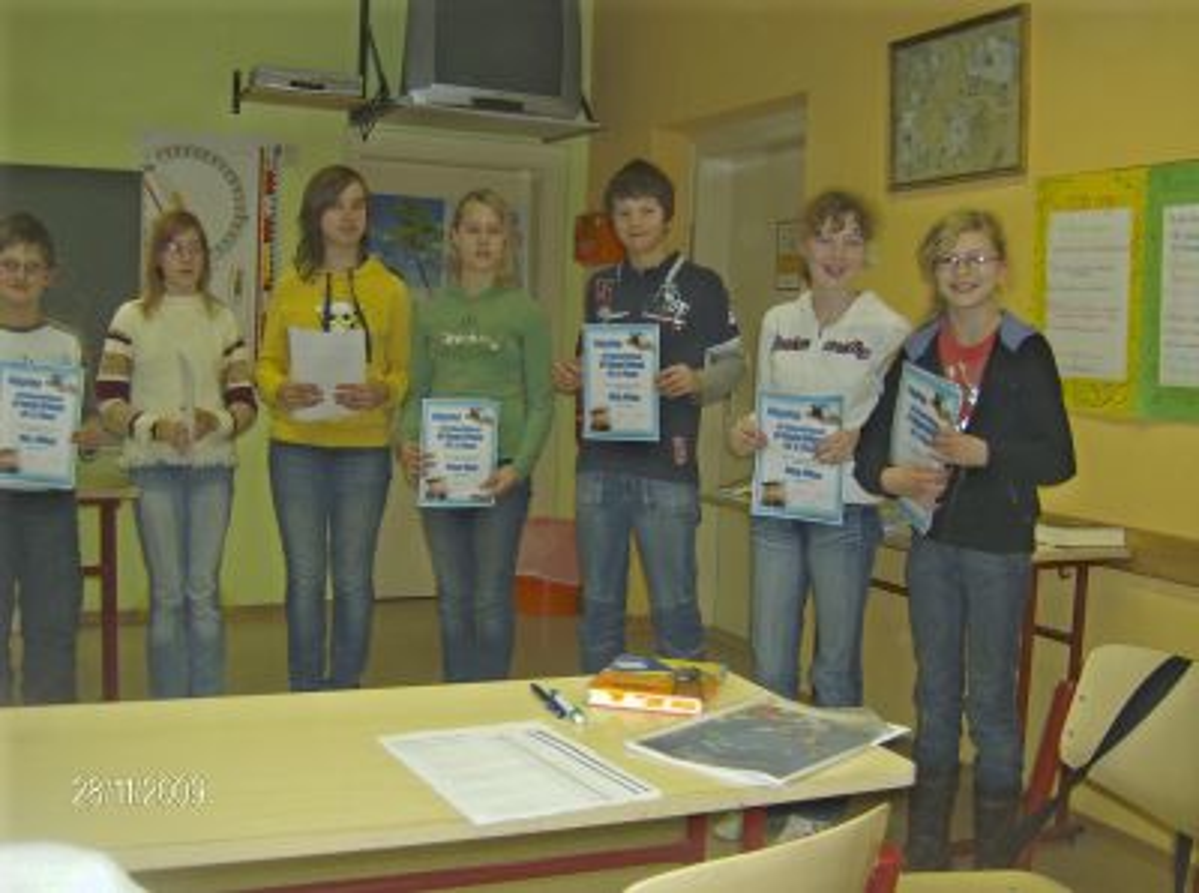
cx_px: 600
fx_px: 1313
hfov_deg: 49.1
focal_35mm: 38
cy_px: 446
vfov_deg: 37.6
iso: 200
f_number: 2.9
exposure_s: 1/66.6
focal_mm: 6.4
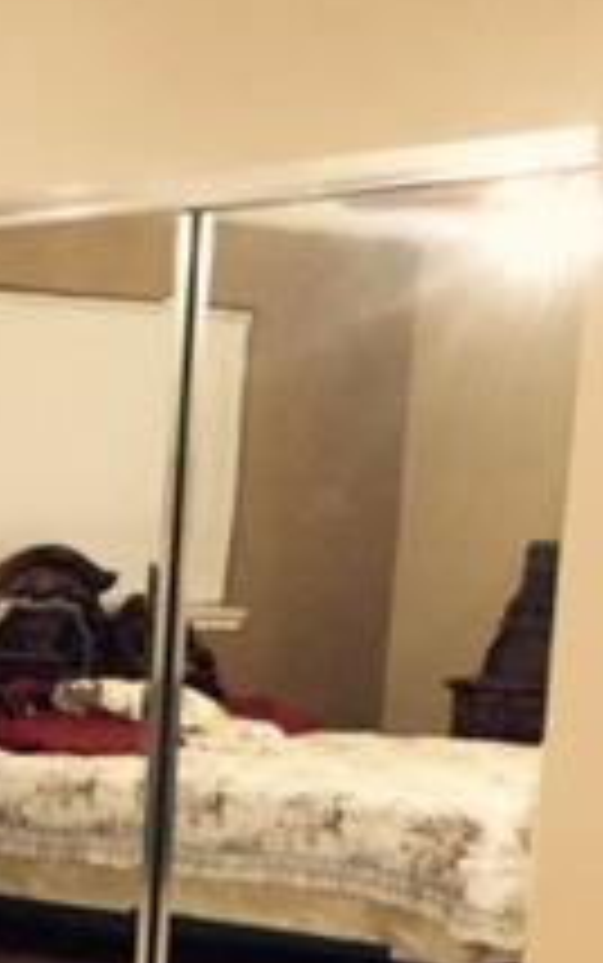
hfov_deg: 13.2
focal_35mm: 92
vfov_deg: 21.2
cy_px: 1116
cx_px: -396
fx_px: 2416
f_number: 2.2
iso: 200
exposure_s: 1/30
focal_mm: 4.15
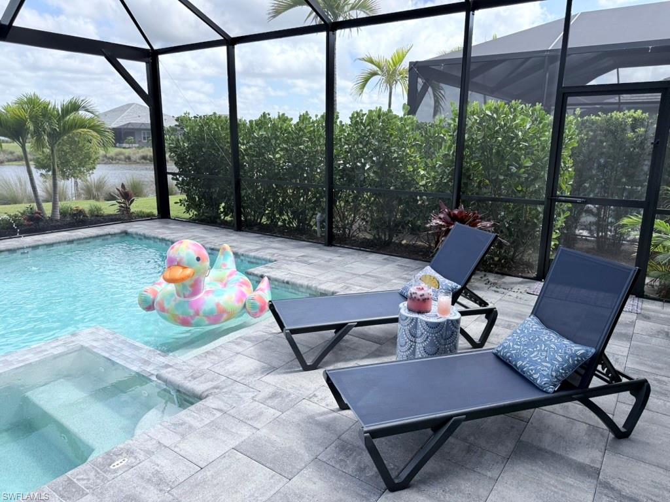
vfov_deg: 56.8
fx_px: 465
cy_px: 251
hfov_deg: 71.6
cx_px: 335
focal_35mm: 24
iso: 100
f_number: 1.78
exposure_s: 1/1410
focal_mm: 6.76
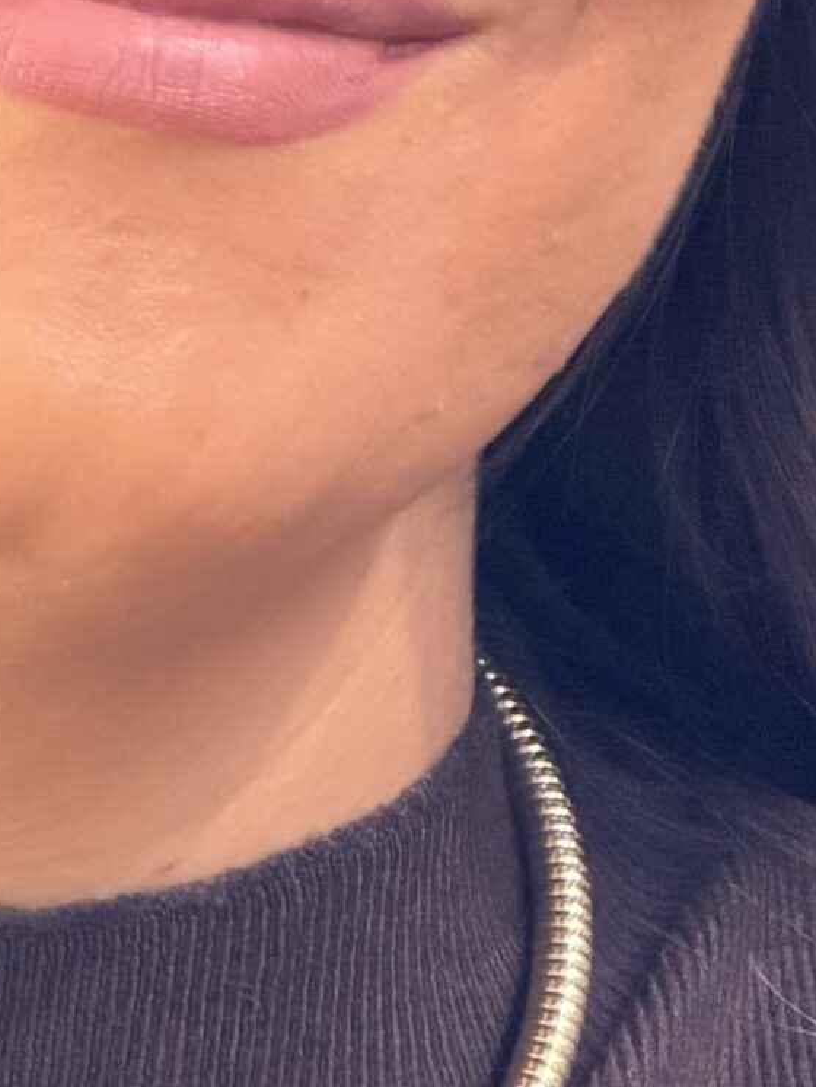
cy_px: 1763
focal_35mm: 343
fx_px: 10775
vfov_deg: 5.7
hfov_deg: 4.3
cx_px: -68
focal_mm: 16.89
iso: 500
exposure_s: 1/50
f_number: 2.8
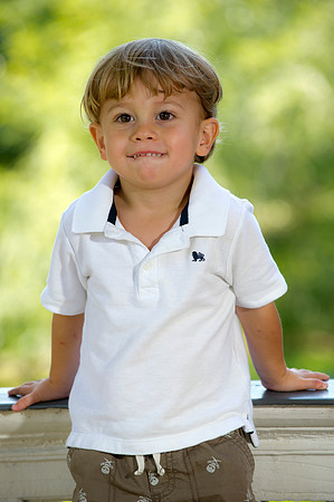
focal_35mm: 180
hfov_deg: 7.6
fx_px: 2511
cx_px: 167
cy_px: 251
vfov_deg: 11.4
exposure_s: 1/250
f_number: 4
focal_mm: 180
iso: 320
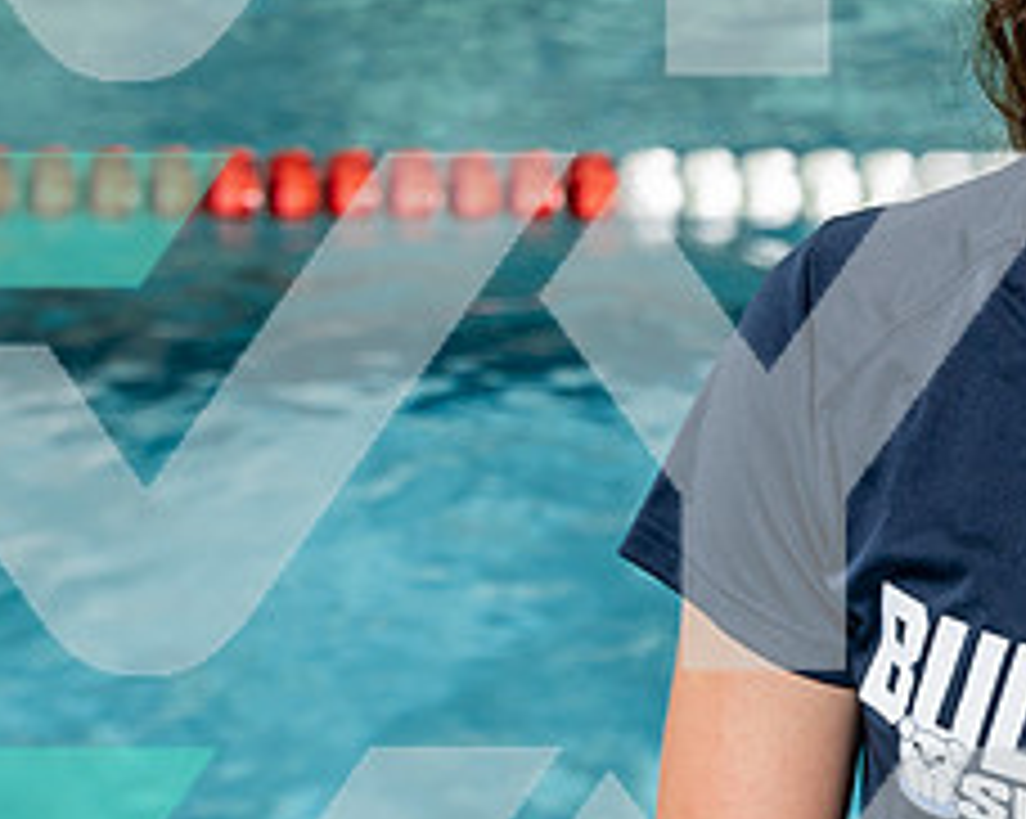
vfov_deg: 8.6
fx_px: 5461
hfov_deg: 10.7
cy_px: 705
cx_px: 952
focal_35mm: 180
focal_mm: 49
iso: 400
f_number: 5
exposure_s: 1/250
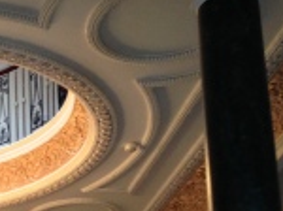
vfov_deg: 12.4
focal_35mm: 113
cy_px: 316
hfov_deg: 16.3
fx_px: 922
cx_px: -102
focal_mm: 4.12
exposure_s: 1/20
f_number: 2.4
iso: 100
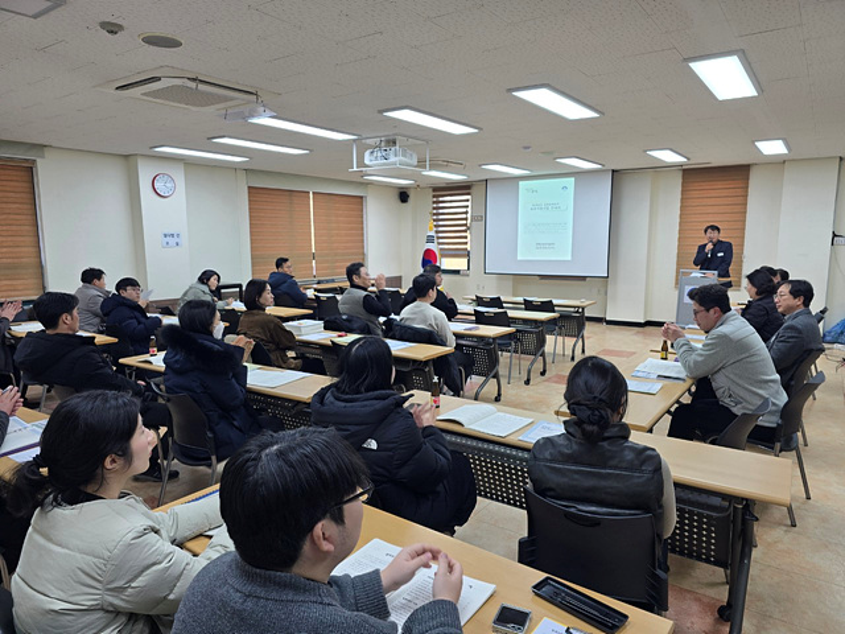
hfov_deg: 73.9
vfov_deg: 58.9
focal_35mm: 23
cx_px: 422
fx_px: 561
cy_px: 317
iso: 50
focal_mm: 6.3
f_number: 1.7
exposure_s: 1/120
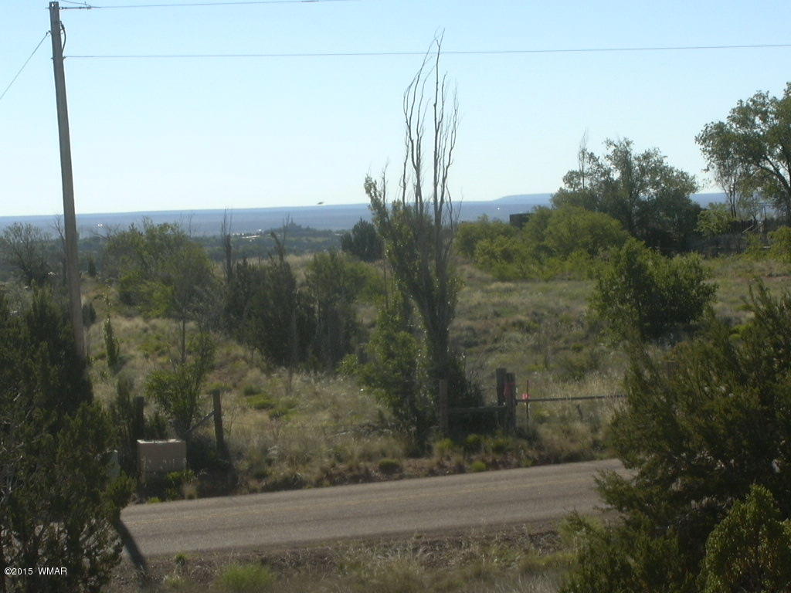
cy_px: 296
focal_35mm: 105
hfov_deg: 18.7
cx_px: 396
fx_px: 2399
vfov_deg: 14.1
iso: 100
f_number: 12.75
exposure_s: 1/122
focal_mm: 16.2
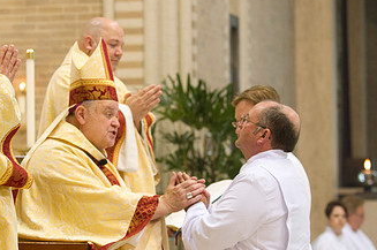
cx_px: 121
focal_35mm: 142
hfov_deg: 14.4
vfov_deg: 9.6
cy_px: 150
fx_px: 1485
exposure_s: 1/100
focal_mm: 80
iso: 2000
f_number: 2.8
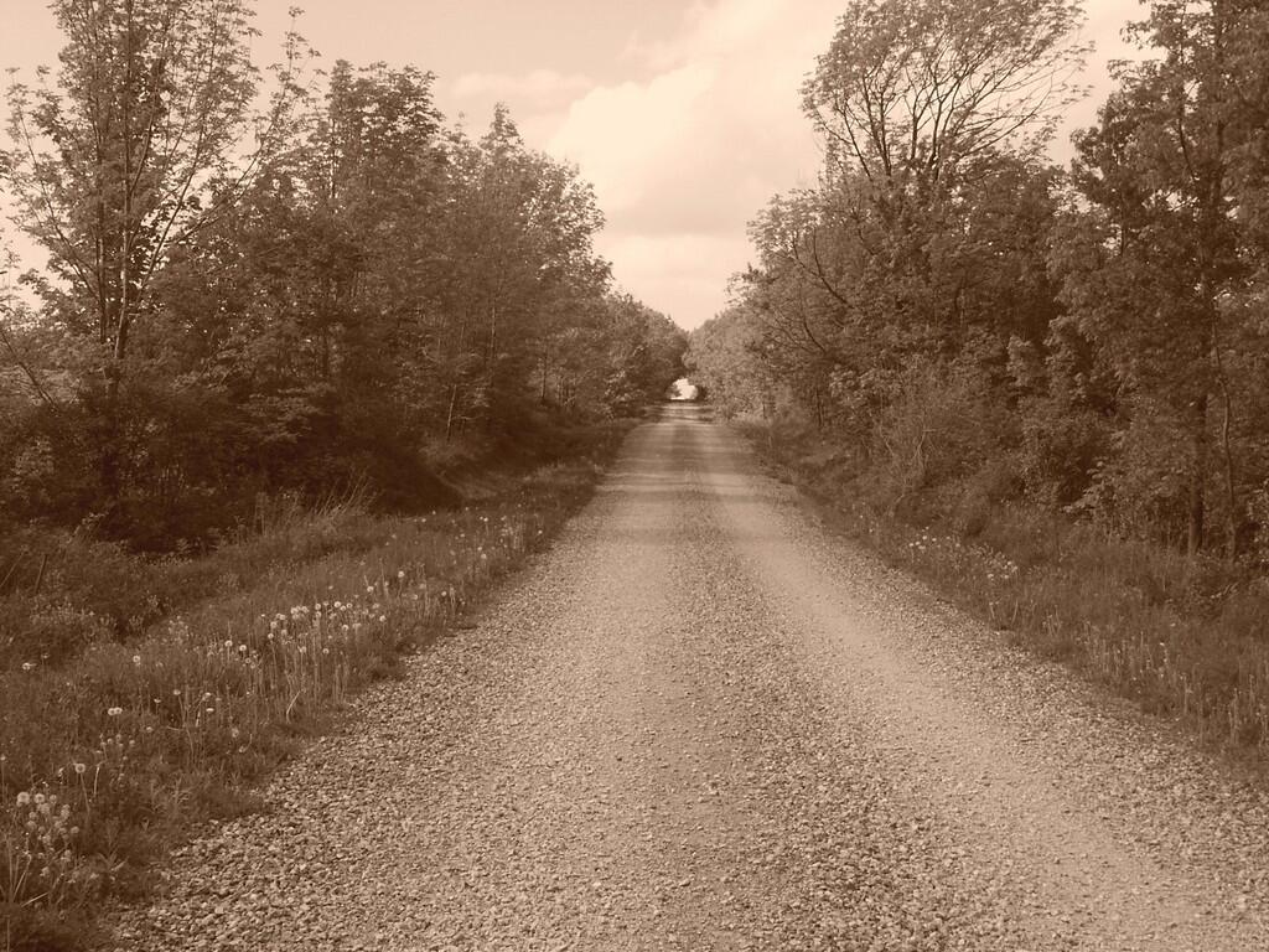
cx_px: 634
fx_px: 1943
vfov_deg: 27.5
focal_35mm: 53
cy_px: 476
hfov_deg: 36.2
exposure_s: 1/180
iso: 64
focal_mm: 10.94
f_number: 8
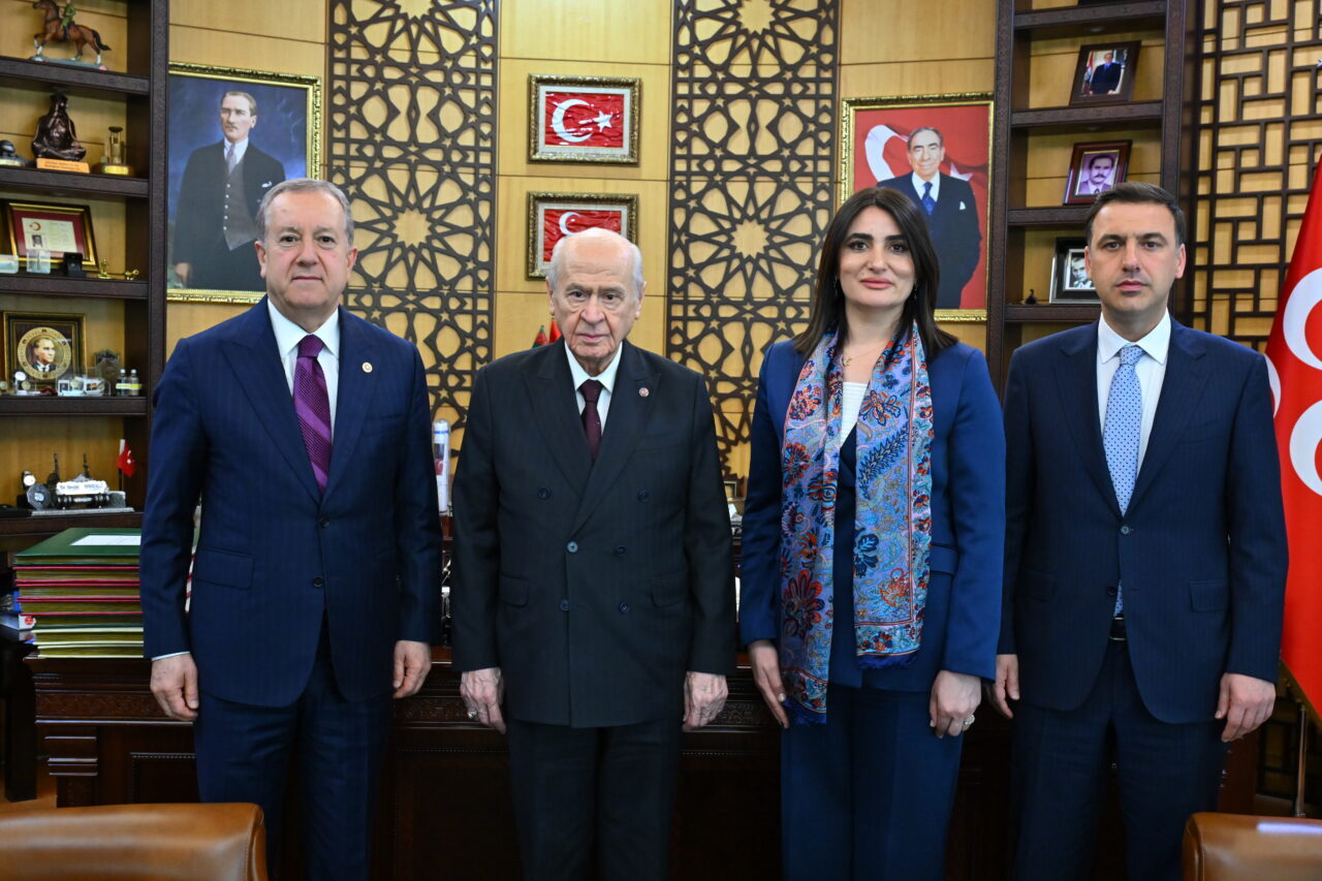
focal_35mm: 41
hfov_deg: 47.4
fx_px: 1505
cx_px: 661
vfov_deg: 32.6
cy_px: 440
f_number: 7.1
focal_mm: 41
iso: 3200
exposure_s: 1/80
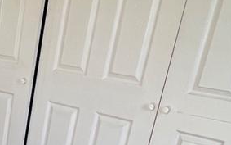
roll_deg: -3.0
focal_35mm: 70
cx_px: -93
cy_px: 202
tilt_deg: -23.7
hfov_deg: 24.4
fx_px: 441
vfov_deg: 17.2
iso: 80
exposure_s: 1/99
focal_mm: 1.57
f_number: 1.8
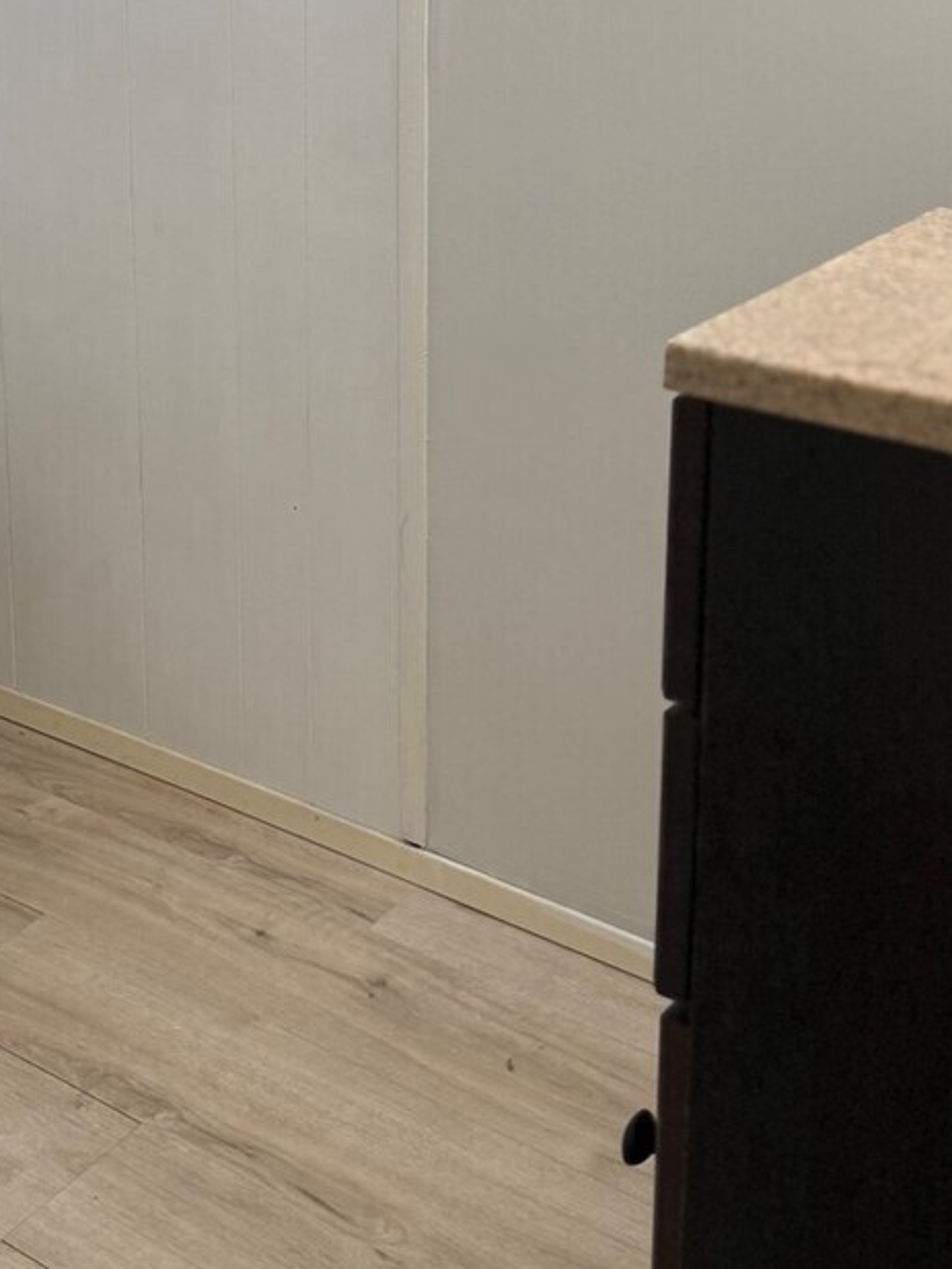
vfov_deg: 33.3
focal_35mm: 56
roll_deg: +0.9
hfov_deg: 25.7
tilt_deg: -13.3
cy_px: 251
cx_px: 210
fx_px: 2053
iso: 160
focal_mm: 6.76
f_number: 1.78
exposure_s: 1/120
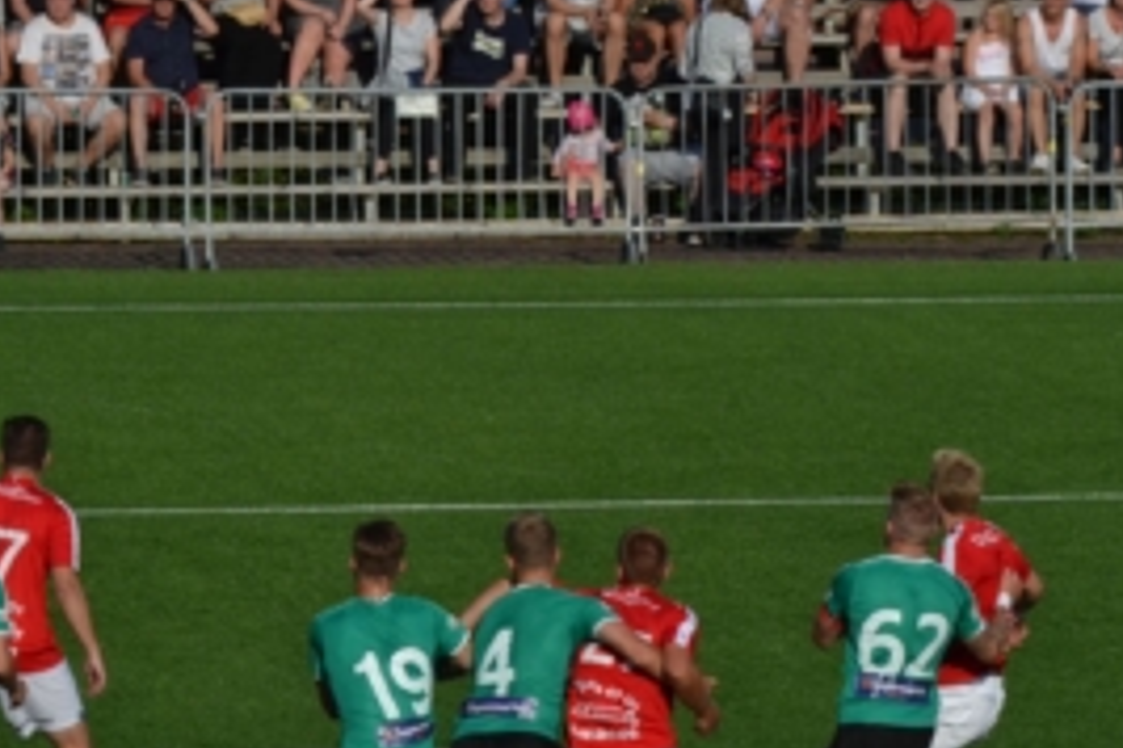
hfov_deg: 4.4
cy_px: 616
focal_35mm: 464
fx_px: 14471
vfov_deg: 3.0
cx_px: 130
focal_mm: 165
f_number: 18
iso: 800
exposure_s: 1/1000
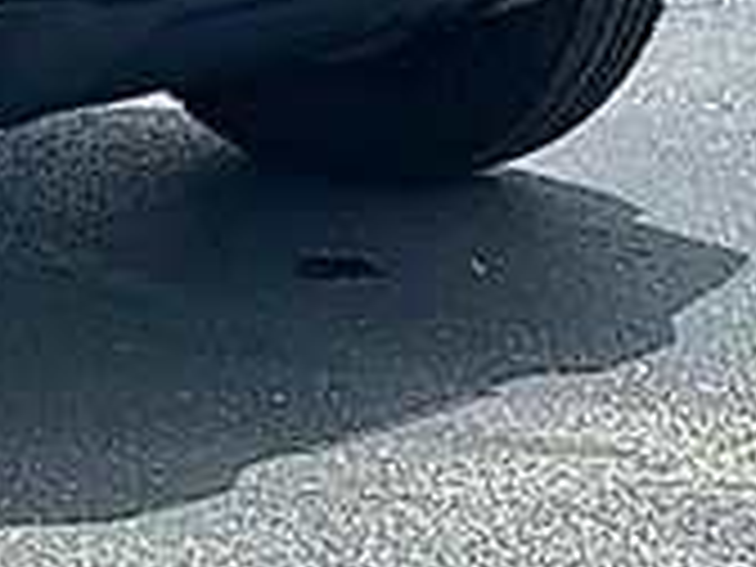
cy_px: -443
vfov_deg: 9.0
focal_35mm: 158
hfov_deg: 11.6
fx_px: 3451
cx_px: -616
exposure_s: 1/5291
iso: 80
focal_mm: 6.86
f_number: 1.78
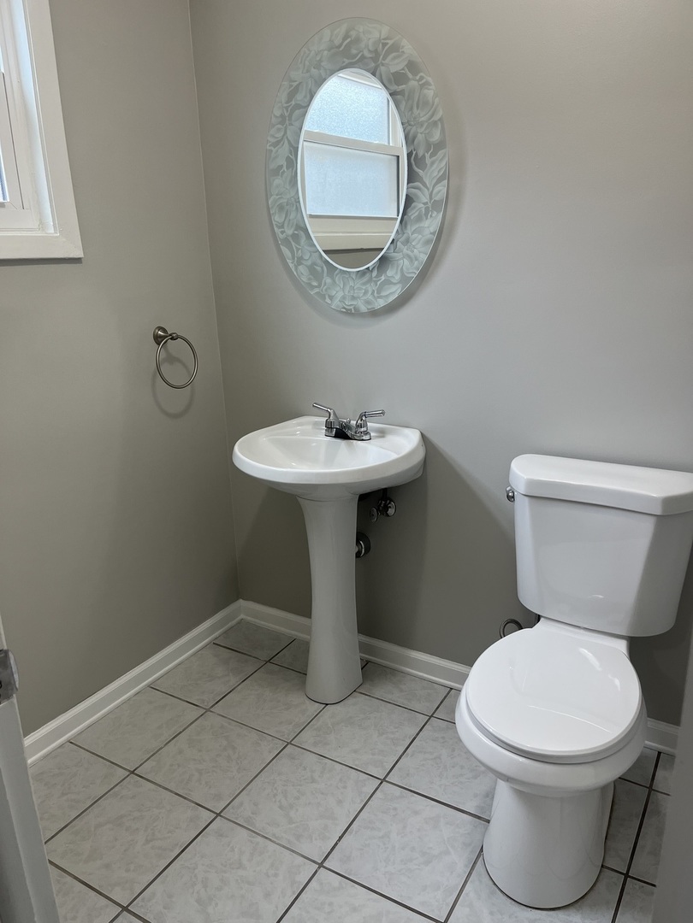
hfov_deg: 53.1
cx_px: 346
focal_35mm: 26
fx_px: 694
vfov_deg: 67.3
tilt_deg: -17.7
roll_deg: +3.1
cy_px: 462
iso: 64
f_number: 1.6
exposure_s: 1/120
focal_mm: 5.1
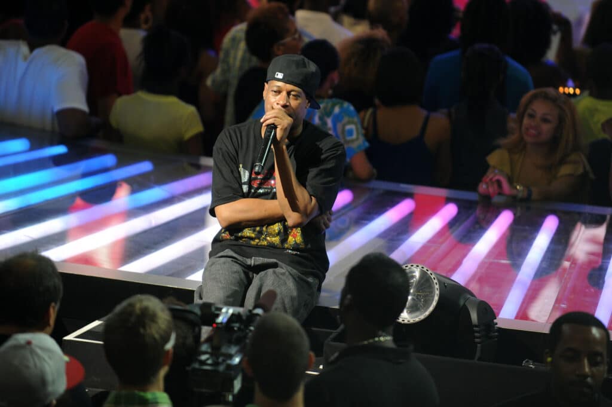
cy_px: 204
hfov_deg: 10.3
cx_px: 306
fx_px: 3397
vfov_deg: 6.9
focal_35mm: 200
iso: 1250
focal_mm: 200
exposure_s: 1/320
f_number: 2.8
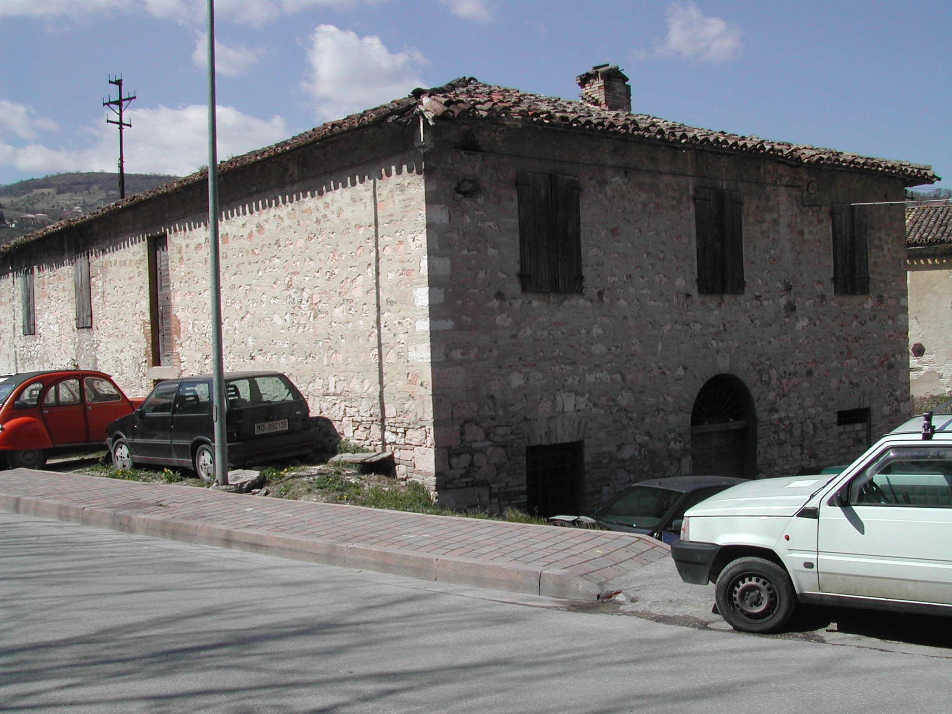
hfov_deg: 49.0
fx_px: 1045
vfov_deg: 37.7
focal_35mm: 38
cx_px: 476
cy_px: 357
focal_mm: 8
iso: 100
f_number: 7.6
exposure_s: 1/330
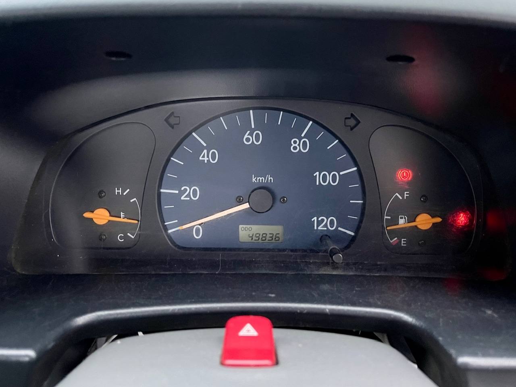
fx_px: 373
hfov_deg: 69.4
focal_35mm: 25
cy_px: 194
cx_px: 258
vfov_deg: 54.9
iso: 800
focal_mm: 5.1
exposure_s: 1/30
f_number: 1.6
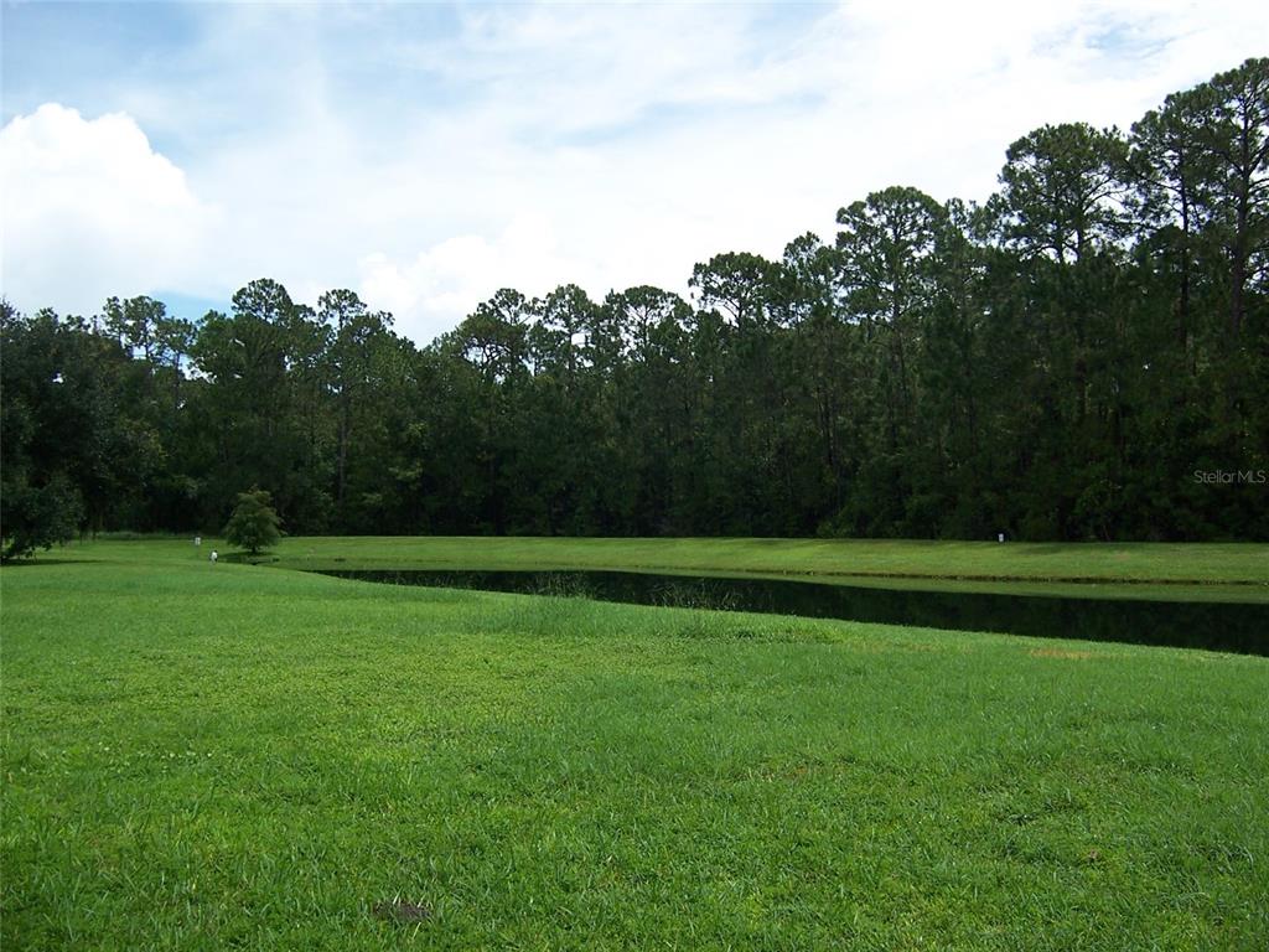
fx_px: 1210
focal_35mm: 33
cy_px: 476
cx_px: 634
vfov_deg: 42.9
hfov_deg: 55.4
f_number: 3.4
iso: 80
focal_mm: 5.5
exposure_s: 1/1000
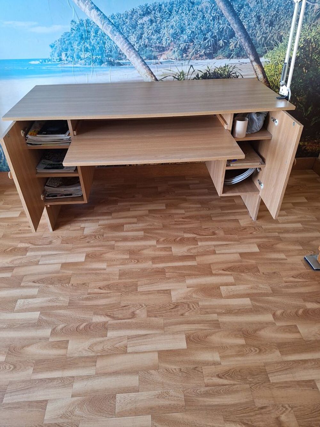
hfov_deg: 58.9
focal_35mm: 23
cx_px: 160
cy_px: 214
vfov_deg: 73.9
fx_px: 283
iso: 160
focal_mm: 5.54
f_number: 1.8
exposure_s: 1/50
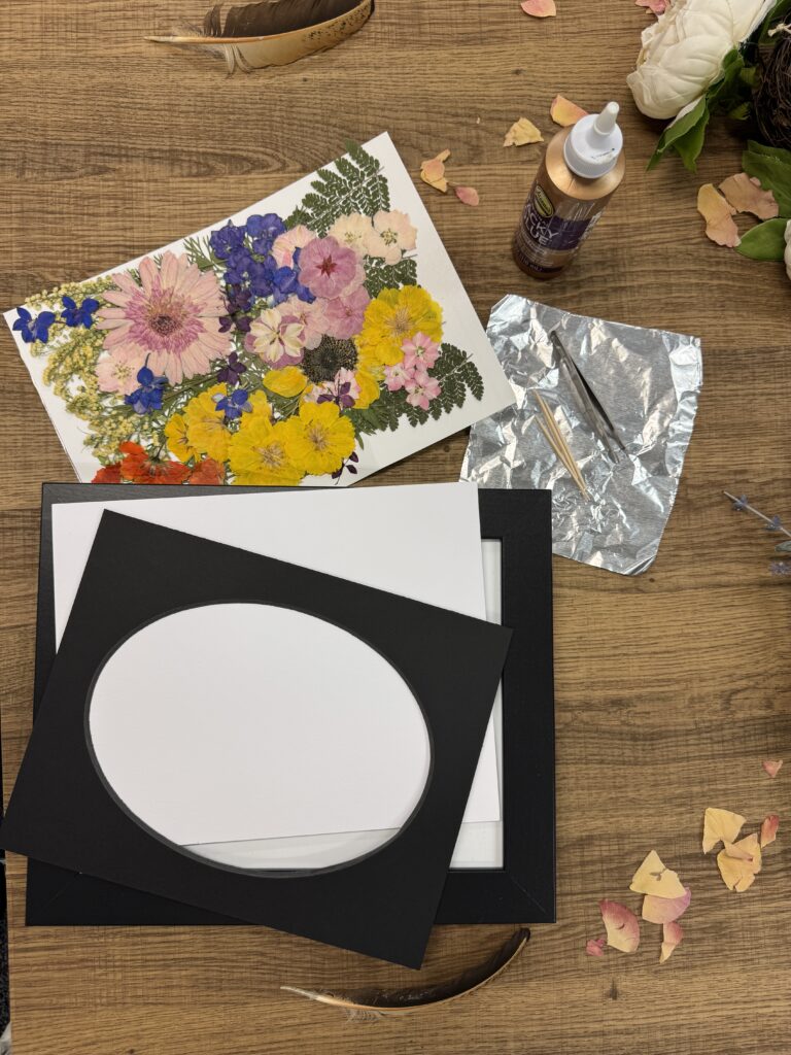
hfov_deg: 56.8
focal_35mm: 24
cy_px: 528
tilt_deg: -85.8
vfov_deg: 71.6
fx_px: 731
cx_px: 396
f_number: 1.78
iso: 80
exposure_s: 1/120
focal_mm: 6.76
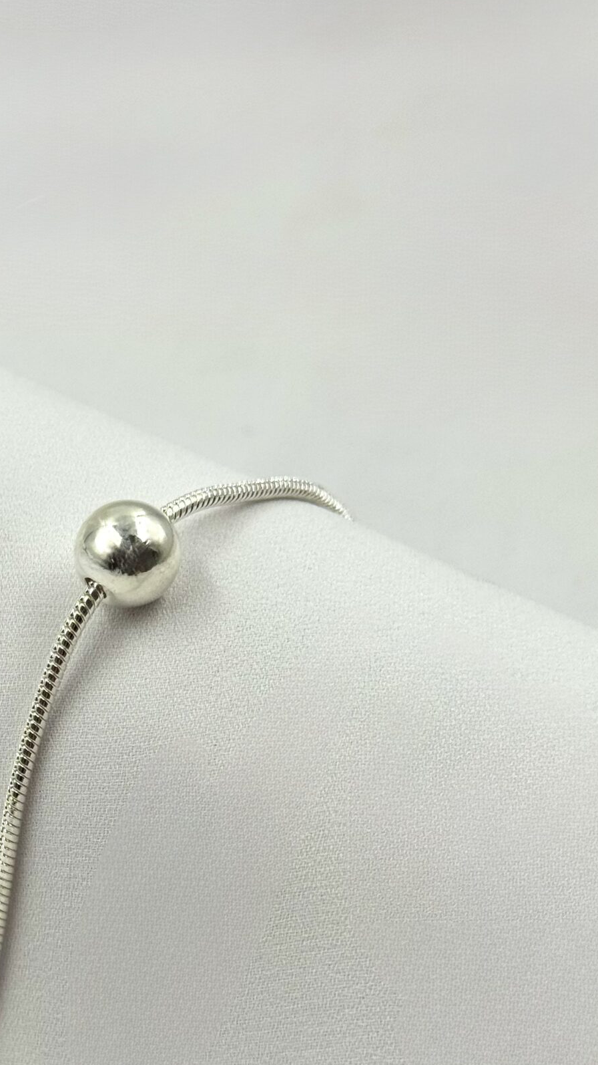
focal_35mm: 84
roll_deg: +1.0
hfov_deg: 14.3
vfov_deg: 25.2
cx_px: 92
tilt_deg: -39.5
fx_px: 2369
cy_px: 710
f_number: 1.78
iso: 64
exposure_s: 1/1490
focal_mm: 6.76
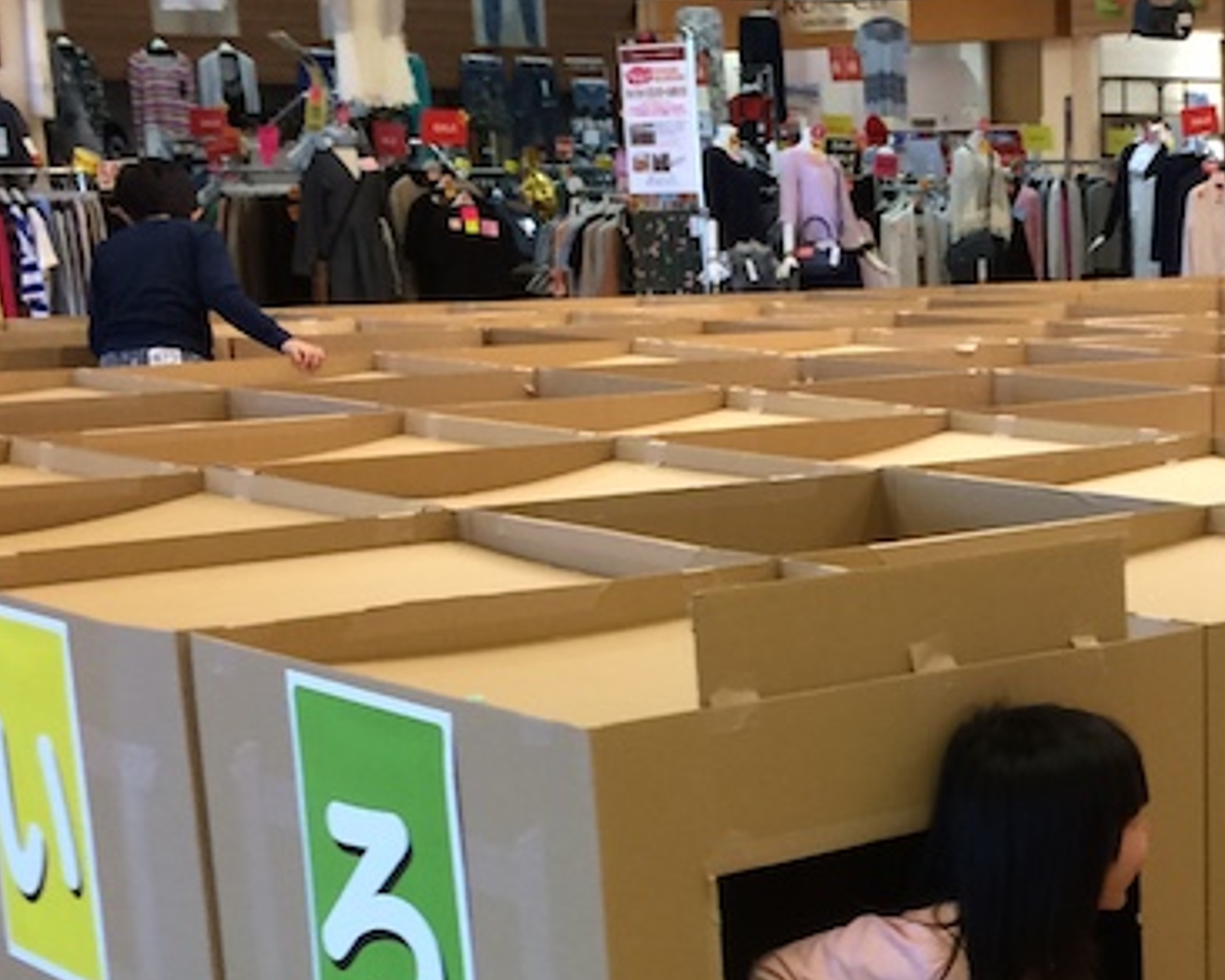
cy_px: 945
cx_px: 1270
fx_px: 2647
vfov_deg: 20.4
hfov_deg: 24.7
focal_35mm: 73
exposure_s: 1/30
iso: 40
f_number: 2.2
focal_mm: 4.15
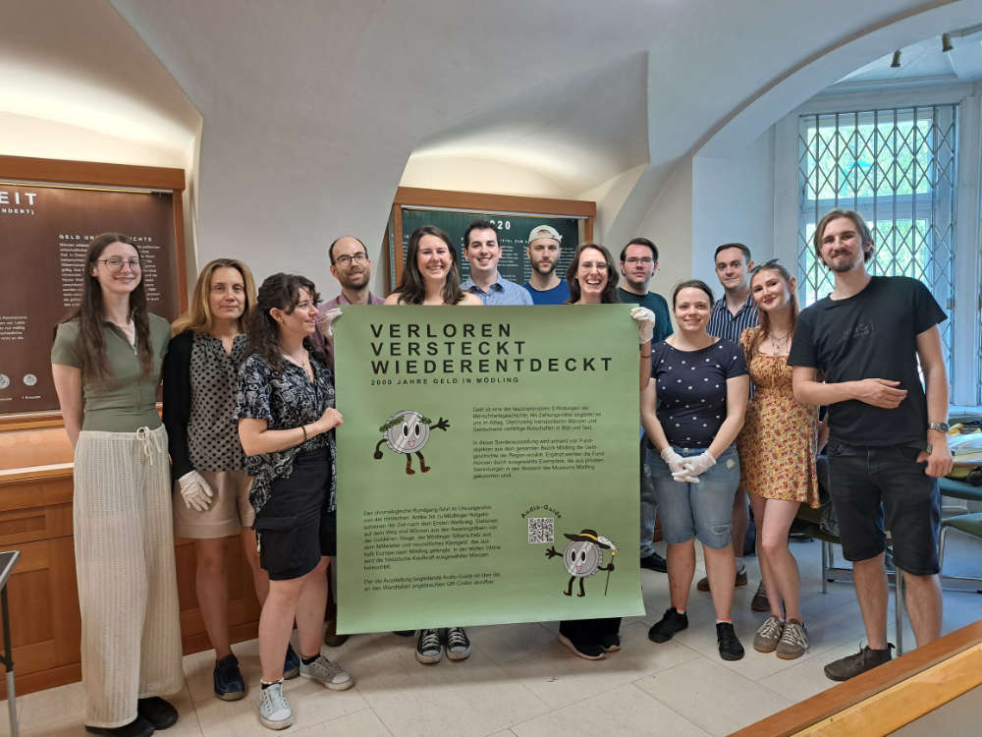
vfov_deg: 56.8
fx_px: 681
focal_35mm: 24
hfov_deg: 71.6
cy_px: 368
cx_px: 491
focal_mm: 5.2
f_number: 1.8
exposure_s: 1/50
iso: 80
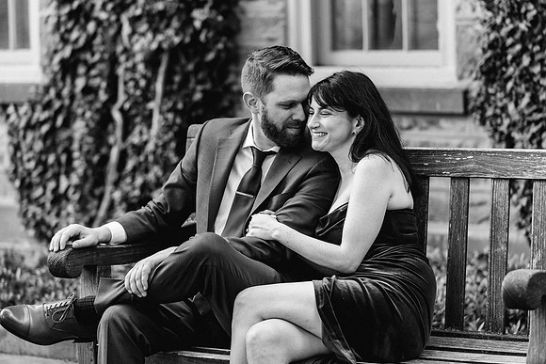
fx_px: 1759
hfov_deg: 17.6
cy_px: 172
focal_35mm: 116
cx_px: 287
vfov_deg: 11.8
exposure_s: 1/400
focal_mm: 110
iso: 800
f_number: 3.2
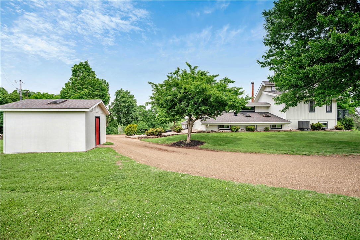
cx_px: 180
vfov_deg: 73.7
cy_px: 120
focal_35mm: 16
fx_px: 160
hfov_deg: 96.7
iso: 200
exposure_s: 1/320
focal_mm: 16
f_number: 6.3
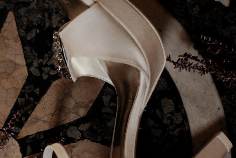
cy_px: 154
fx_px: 1187
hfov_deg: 11.2
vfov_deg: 7.6
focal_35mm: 181
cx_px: -7
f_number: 1.8
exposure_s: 1/125
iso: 800
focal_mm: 50
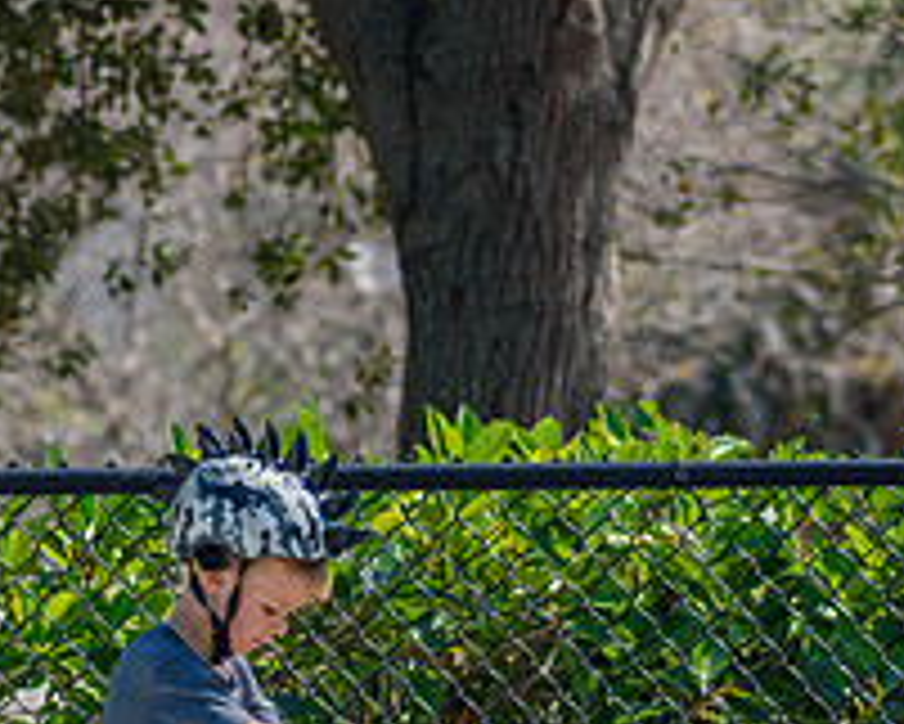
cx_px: 472
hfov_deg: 2.4
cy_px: 816
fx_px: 21441
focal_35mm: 801
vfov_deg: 1.9
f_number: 5.6
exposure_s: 1/2000
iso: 250
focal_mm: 195
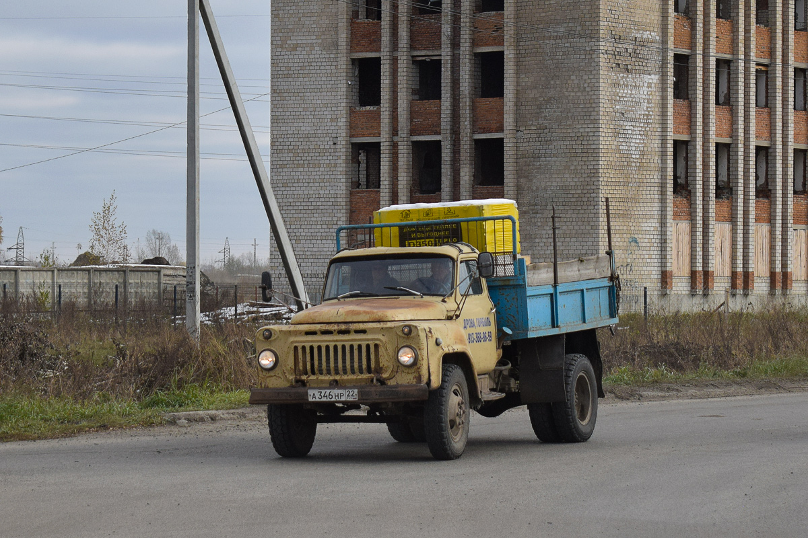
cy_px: 269
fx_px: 1852
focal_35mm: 82
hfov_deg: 24.6
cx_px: 404
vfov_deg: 16.6
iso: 400
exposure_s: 1/1250
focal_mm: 55
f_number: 7.1
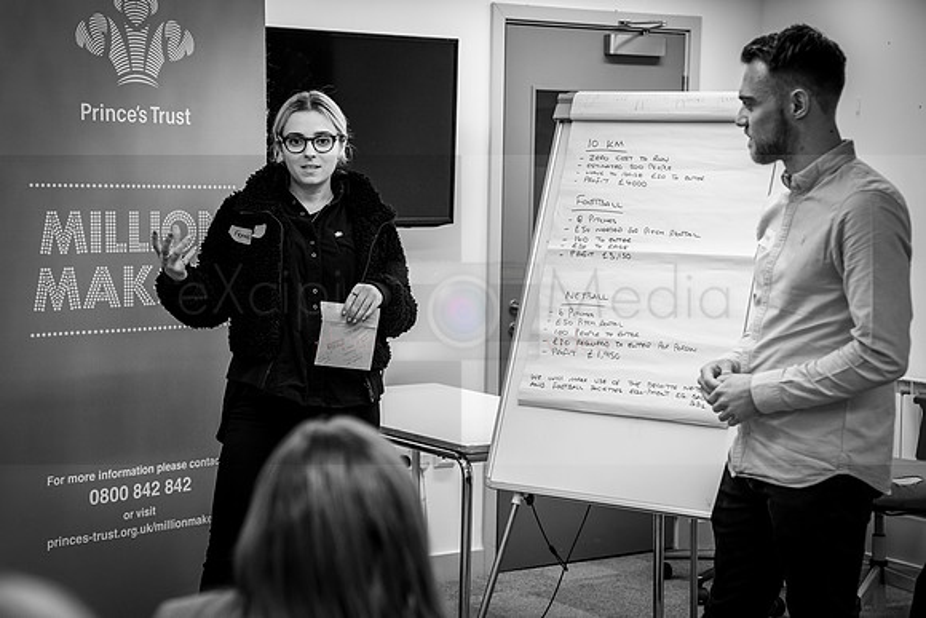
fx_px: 1909
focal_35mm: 74
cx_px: 470
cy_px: 294
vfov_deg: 18.4
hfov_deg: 27.3
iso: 2000
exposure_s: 1/125
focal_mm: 70
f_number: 4
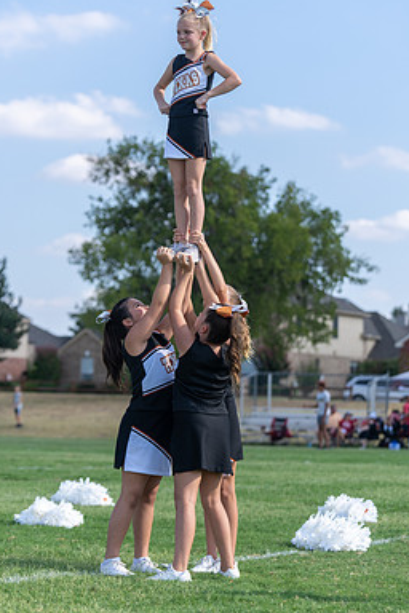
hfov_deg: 11.8
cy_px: 273
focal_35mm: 116
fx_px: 1977
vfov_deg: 17.6
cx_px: 206
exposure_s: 1/1250
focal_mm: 99
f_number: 3.5
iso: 125
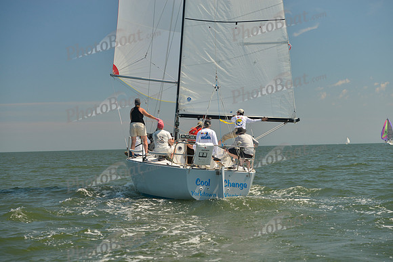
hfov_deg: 27.0
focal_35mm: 75
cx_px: 196
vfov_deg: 18.2
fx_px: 819
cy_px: 131
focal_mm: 75
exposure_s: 1/800
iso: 200
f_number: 5
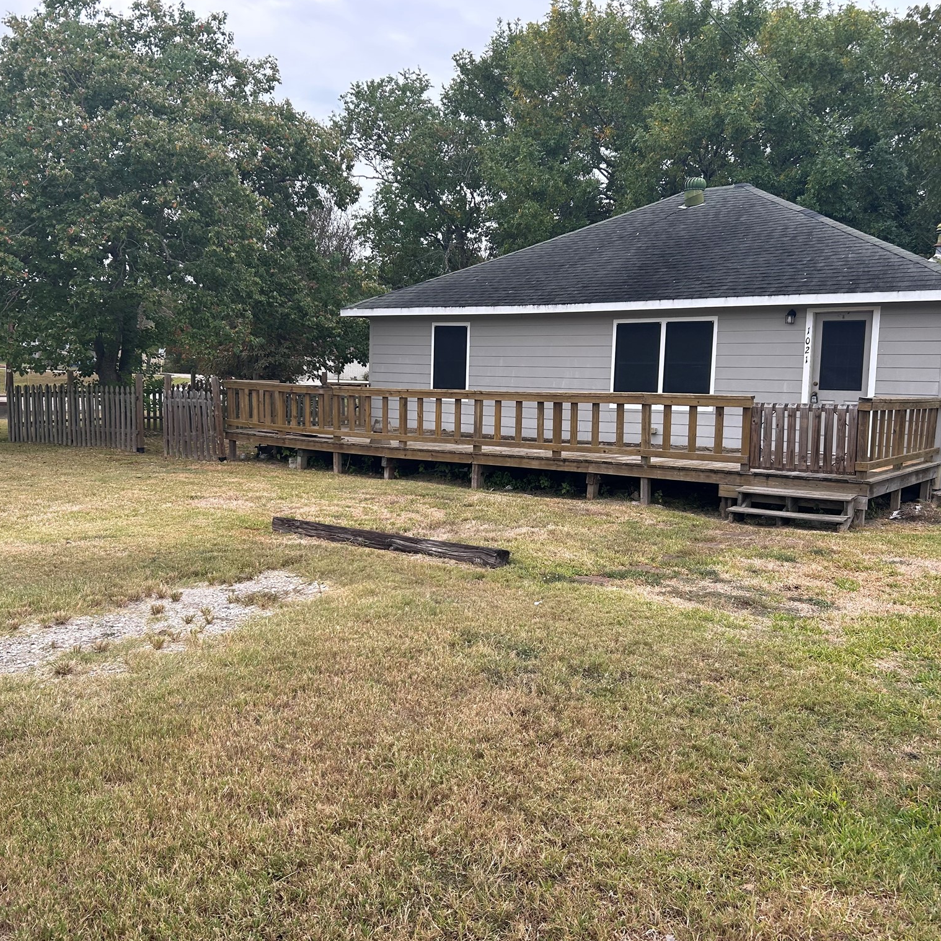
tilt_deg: -6.1
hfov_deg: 52.5
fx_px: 953
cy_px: 467
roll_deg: -1.0
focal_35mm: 31
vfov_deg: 52.5
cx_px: 434
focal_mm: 5.7
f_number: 1.5
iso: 50
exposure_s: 1/632
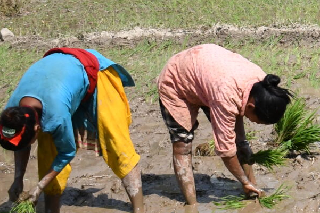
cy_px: -37
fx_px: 1022
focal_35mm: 115
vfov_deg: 11.7
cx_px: 551
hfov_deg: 15.6
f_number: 3.5
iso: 640
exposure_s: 1/6400
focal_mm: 18
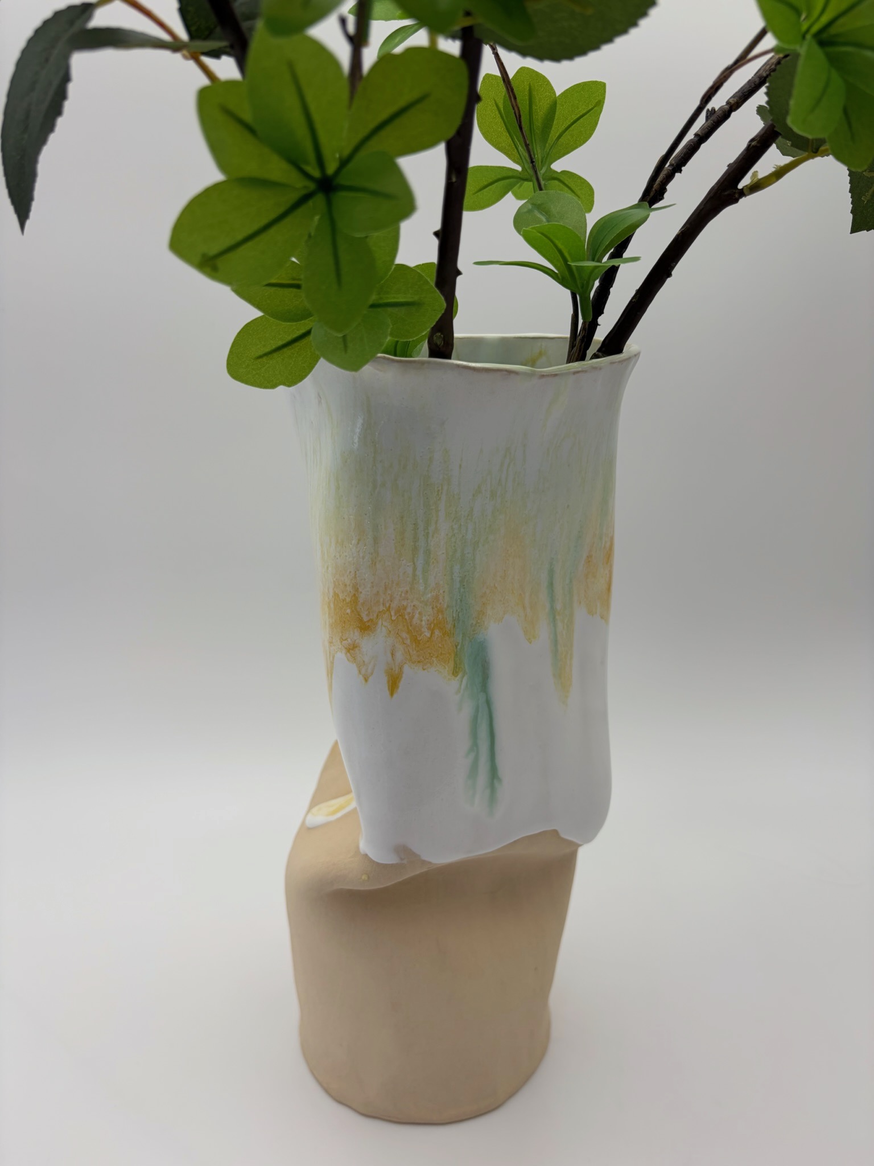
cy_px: 583
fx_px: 875
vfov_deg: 67.3
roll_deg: -0.6
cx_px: 437
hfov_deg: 53.1
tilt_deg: -18.5
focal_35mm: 26
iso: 40
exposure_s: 1/195
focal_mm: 5.96
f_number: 1.6
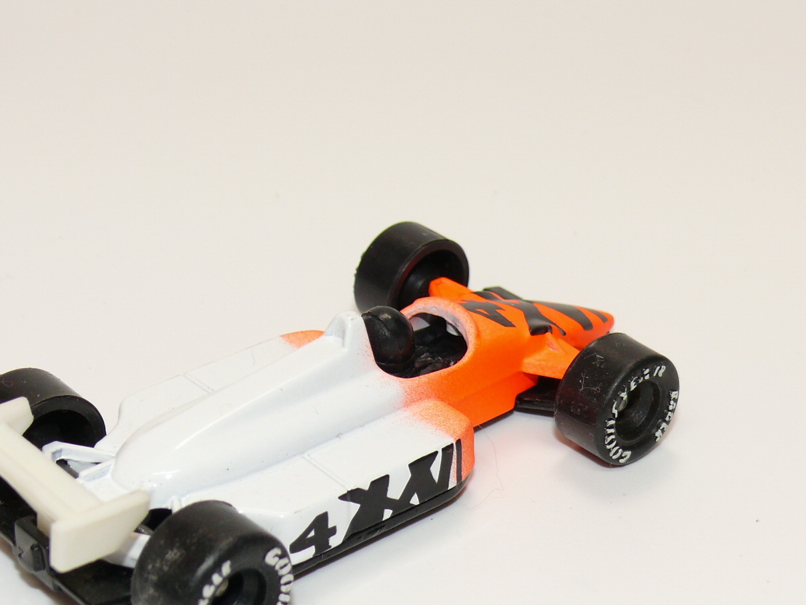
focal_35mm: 98
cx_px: 334
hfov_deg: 20.0
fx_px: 2282
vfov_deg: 15.1
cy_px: 381
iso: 100
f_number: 4
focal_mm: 11.3
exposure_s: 1/30
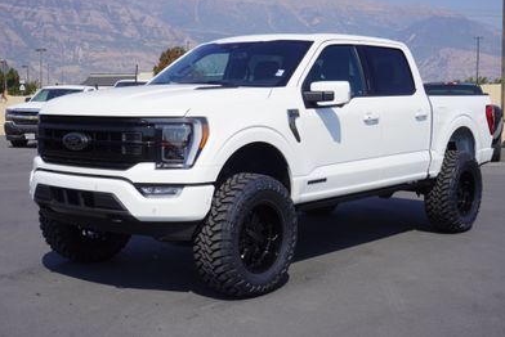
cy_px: 167
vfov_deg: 26.0
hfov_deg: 38.2
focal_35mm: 52
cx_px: 255
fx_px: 730
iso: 100
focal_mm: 34
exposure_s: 1/200
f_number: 11
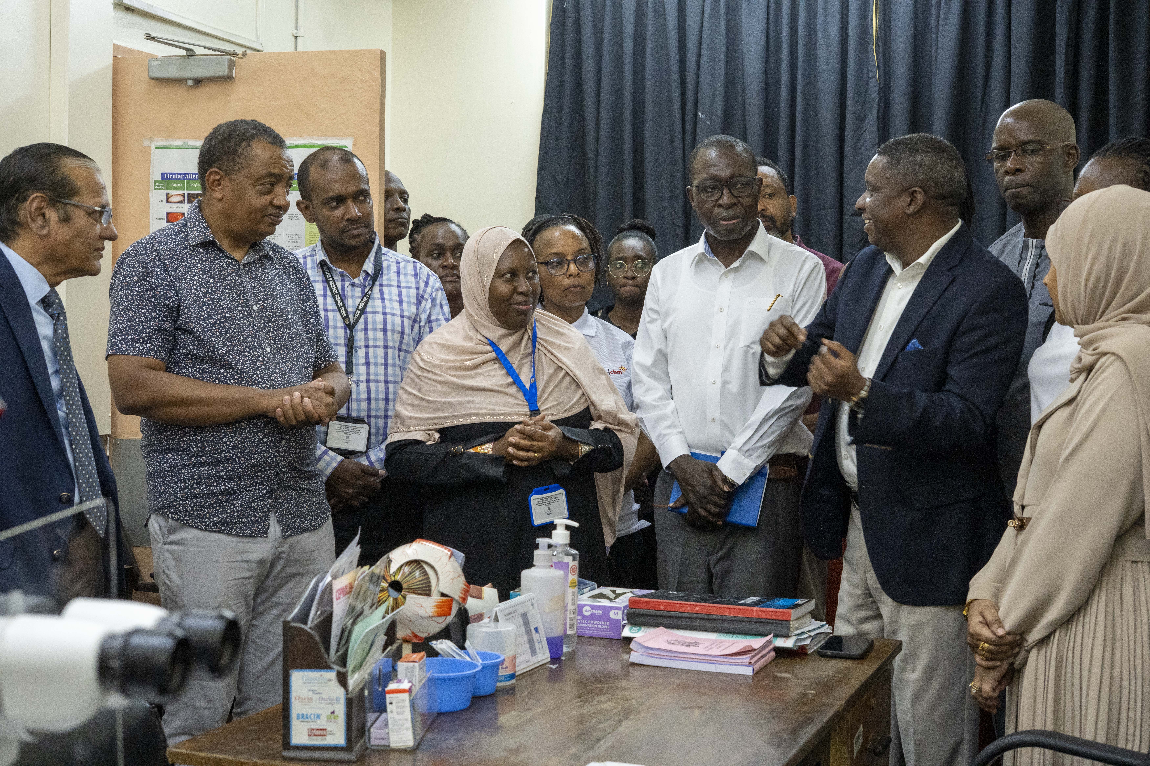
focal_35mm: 50
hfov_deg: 39.6
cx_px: 575
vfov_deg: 27.0
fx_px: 1597
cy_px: 383
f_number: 7.1
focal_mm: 50
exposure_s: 1/100
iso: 8000
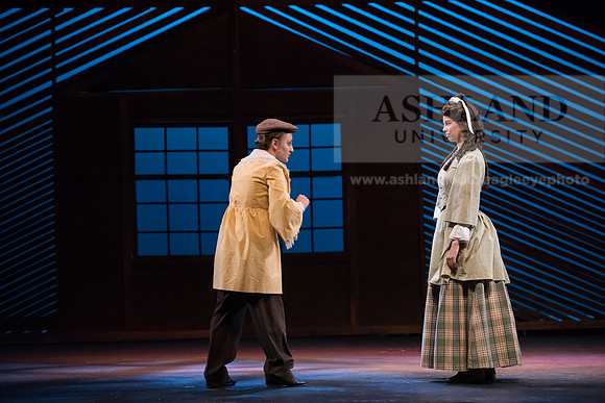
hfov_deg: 15.2
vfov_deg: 10.2
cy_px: 202
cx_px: 302
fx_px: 2269
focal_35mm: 135
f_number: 2.8
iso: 4000
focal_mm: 135
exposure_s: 1/320
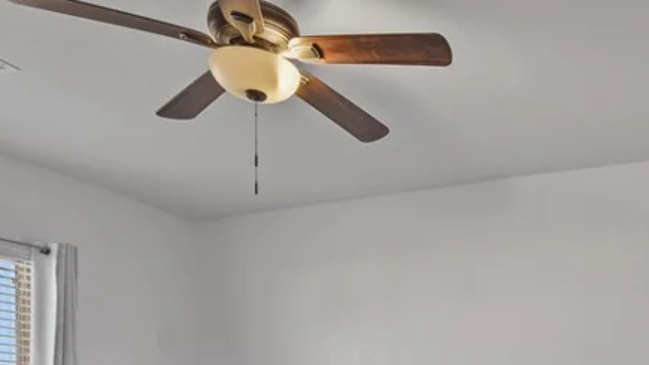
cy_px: 448
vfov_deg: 27.7
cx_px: 607
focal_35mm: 37
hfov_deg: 47.4
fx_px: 637
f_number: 8
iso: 400
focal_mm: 10
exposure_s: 1/2
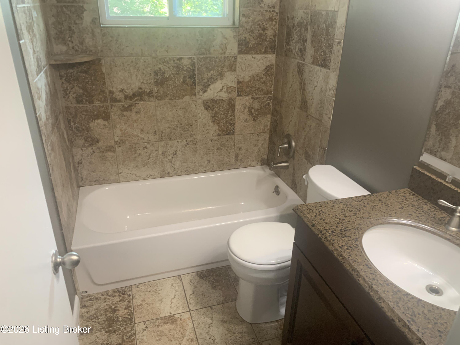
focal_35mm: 26
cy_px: 172
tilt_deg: -22.5
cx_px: 230
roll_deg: -2.1
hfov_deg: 67.3
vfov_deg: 53.1
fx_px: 346
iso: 160
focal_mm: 4.25
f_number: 1.8
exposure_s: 1/60
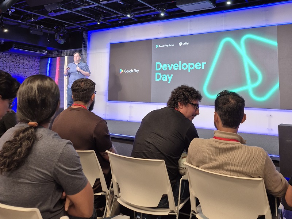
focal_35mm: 23
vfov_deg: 58.9
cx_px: 146
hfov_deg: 73.9
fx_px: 194
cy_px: 110
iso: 320
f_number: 1.8
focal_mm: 5.4
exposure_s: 1/59
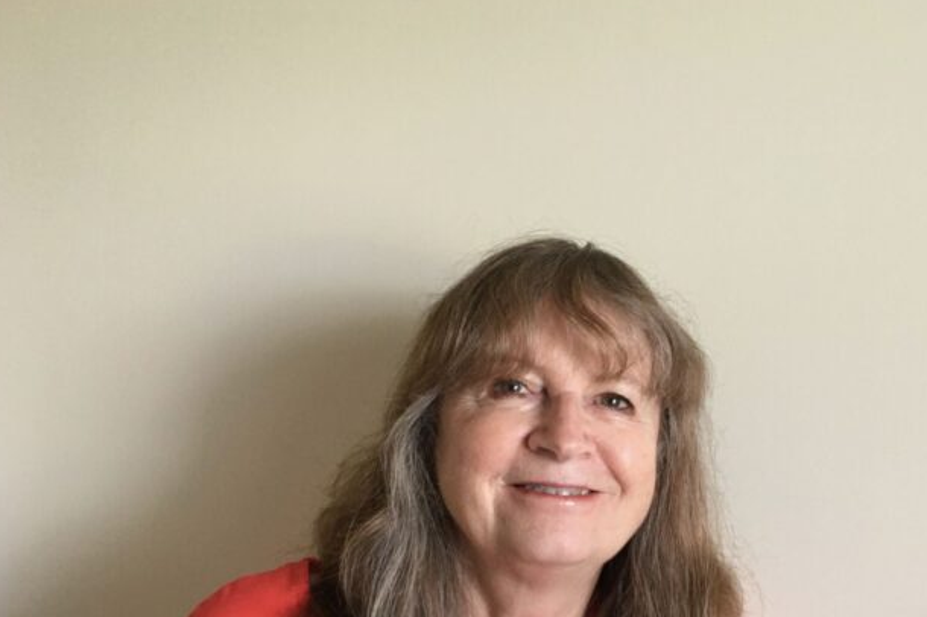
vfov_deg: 34.8
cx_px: 567
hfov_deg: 50.3
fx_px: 978
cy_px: 398
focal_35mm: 38
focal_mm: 4.15
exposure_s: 1/33
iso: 125
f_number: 2.2
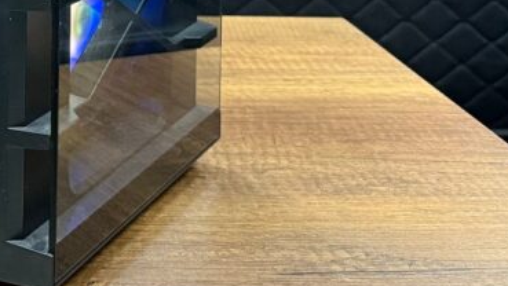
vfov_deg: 12.8
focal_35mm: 85
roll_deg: -0.9
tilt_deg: -2.7
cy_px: -243
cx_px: -78
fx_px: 1146
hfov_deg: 23.2
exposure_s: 1/50
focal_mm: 6.76
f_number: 1.78
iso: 500
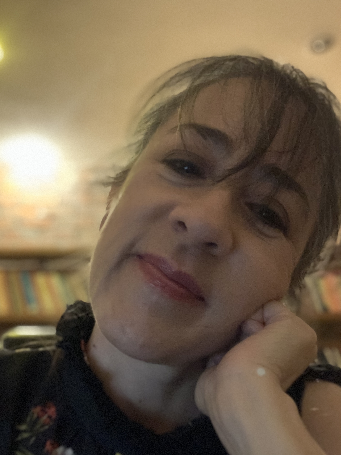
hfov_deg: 42.9
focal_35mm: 33
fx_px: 433
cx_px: 174
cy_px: 222
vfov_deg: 55.3
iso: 1600
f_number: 2.2
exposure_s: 1/14
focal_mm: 2.87
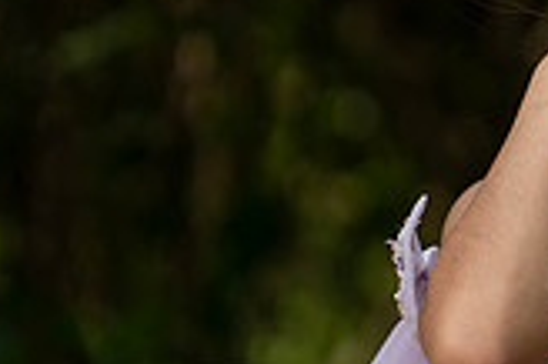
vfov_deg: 2.6
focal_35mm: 531
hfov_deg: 3.9
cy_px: 169
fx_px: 8075
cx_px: 765
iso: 200
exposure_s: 1/640
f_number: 2.8
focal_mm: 150
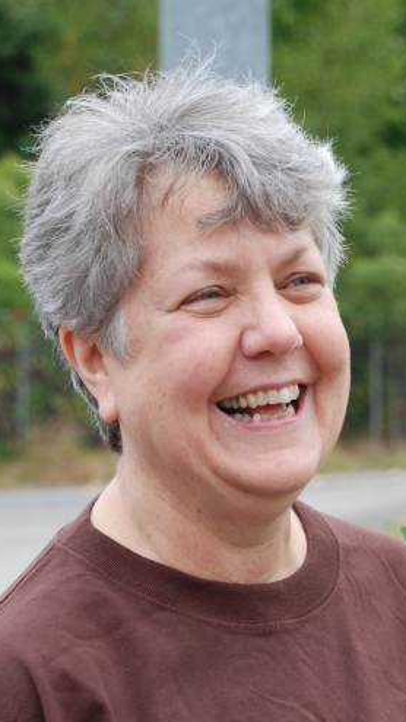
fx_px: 3411
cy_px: 656
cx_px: 302
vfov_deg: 12.0
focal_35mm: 178
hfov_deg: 6.8
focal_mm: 58
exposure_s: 1/125
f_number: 5.3
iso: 320
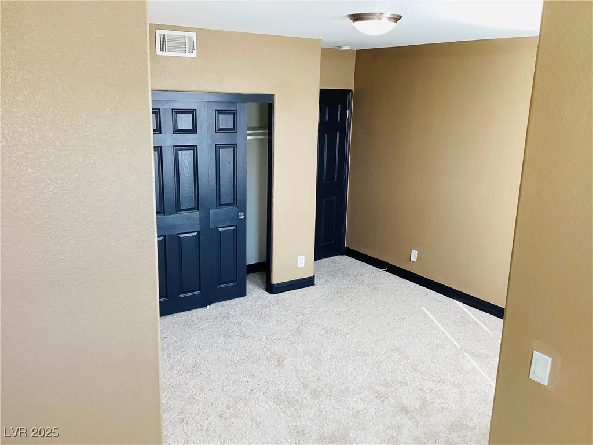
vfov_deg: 45.4
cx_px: 296
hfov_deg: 58.4
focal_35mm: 31
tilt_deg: -16.0
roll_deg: -1.9
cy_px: 222
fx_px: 531
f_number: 2.4
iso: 50
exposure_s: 1/60
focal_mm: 3.3
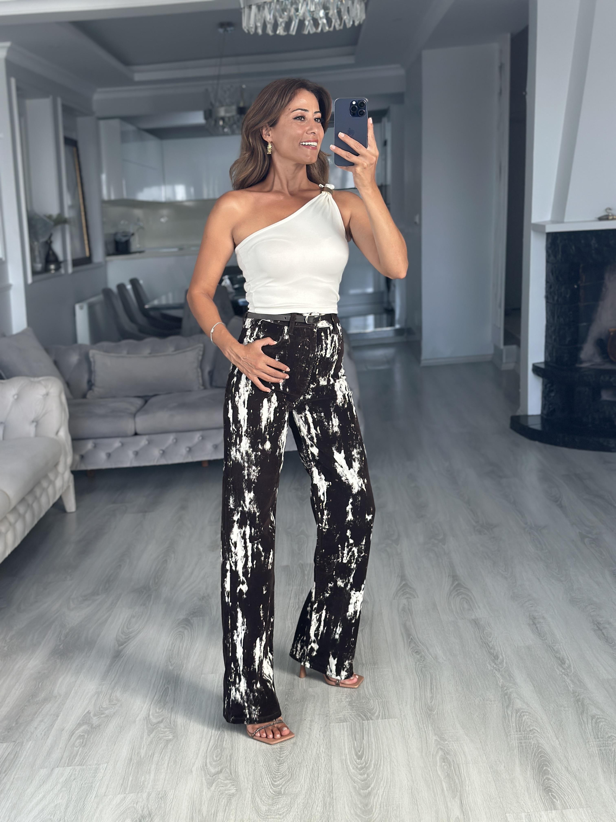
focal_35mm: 48
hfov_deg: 30.3
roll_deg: +3.3
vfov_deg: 39.7
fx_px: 1139
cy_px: 411
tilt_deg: -19.1
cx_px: 308
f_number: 1.78
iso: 125
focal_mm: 6.86
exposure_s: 1/121
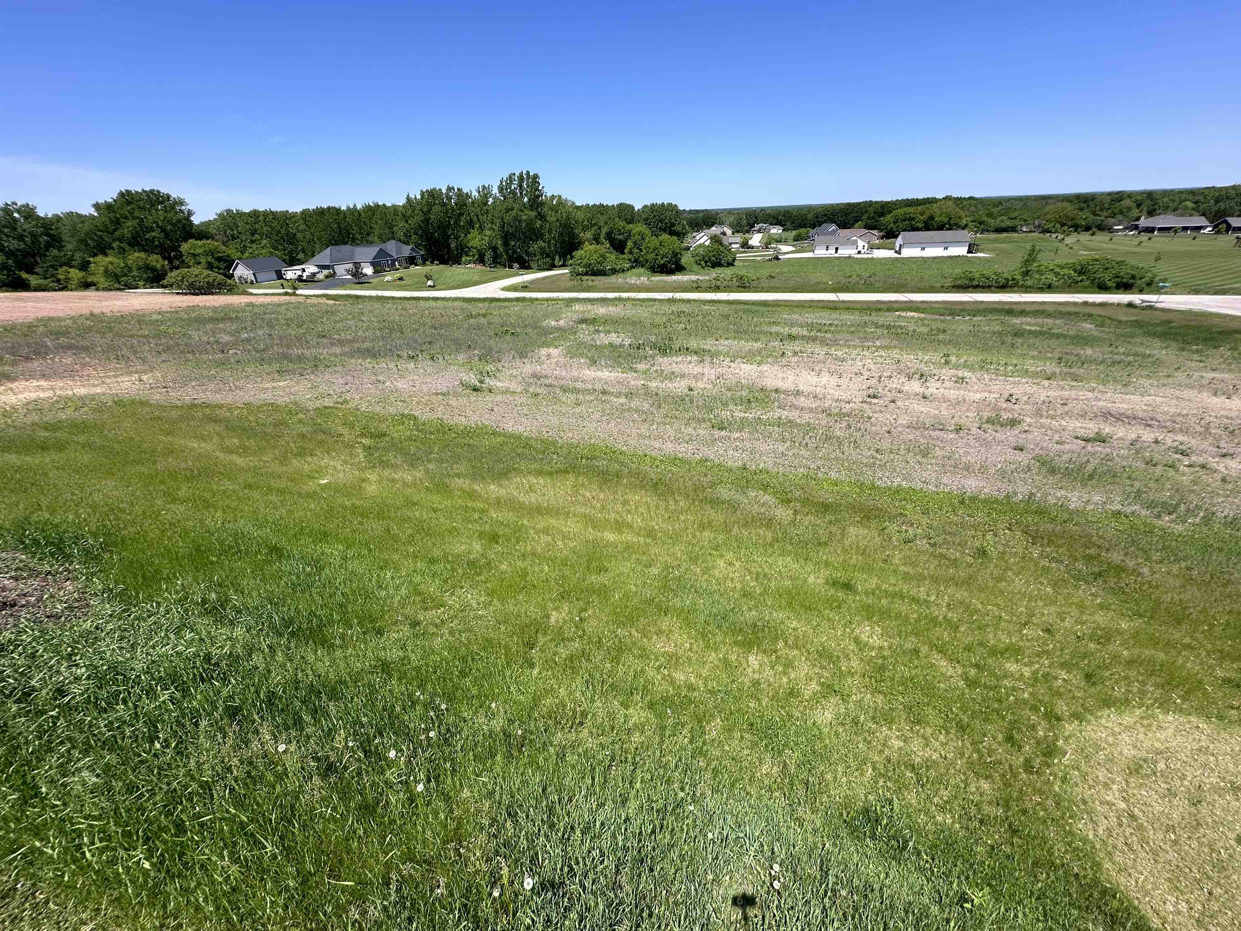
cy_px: 466
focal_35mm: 14
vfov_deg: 85.7
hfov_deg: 102.1
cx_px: 620
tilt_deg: -23.5
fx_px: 502
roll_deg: +4.5
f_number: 2.2
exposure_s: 1/1553
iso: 40
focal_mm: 2.22
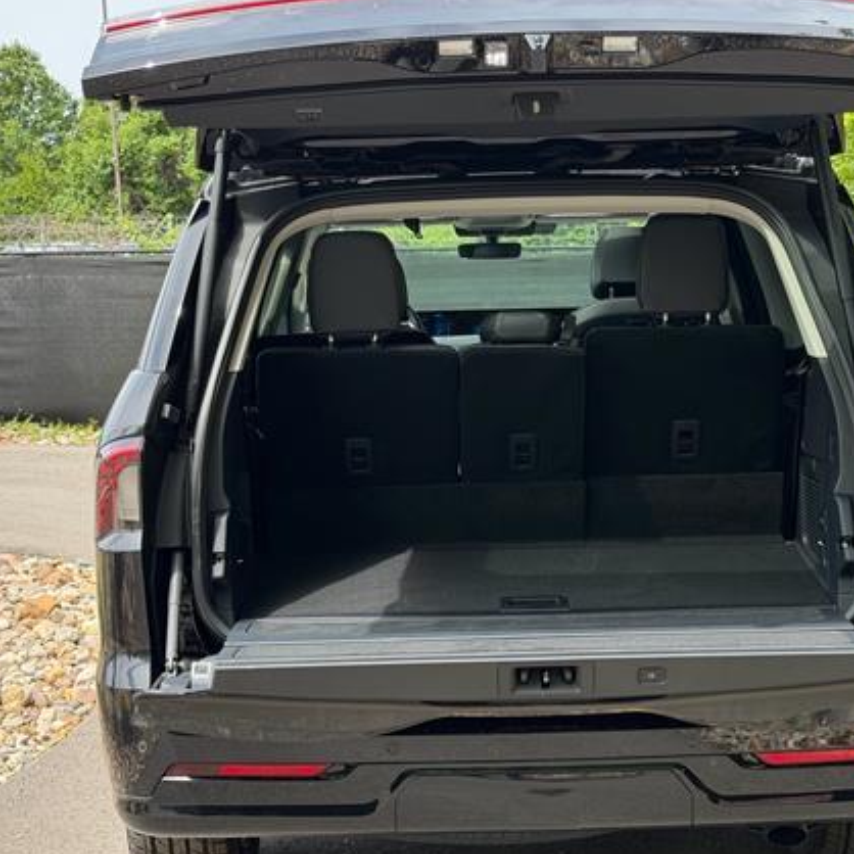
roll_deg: +1.9
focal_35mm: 65
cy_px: 390
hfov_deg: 26.5
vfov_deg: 26.5
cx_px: 488
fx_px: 1814
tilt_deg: -2.8
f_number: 1.78
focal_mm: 6.76
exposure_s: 1/1167
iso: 100
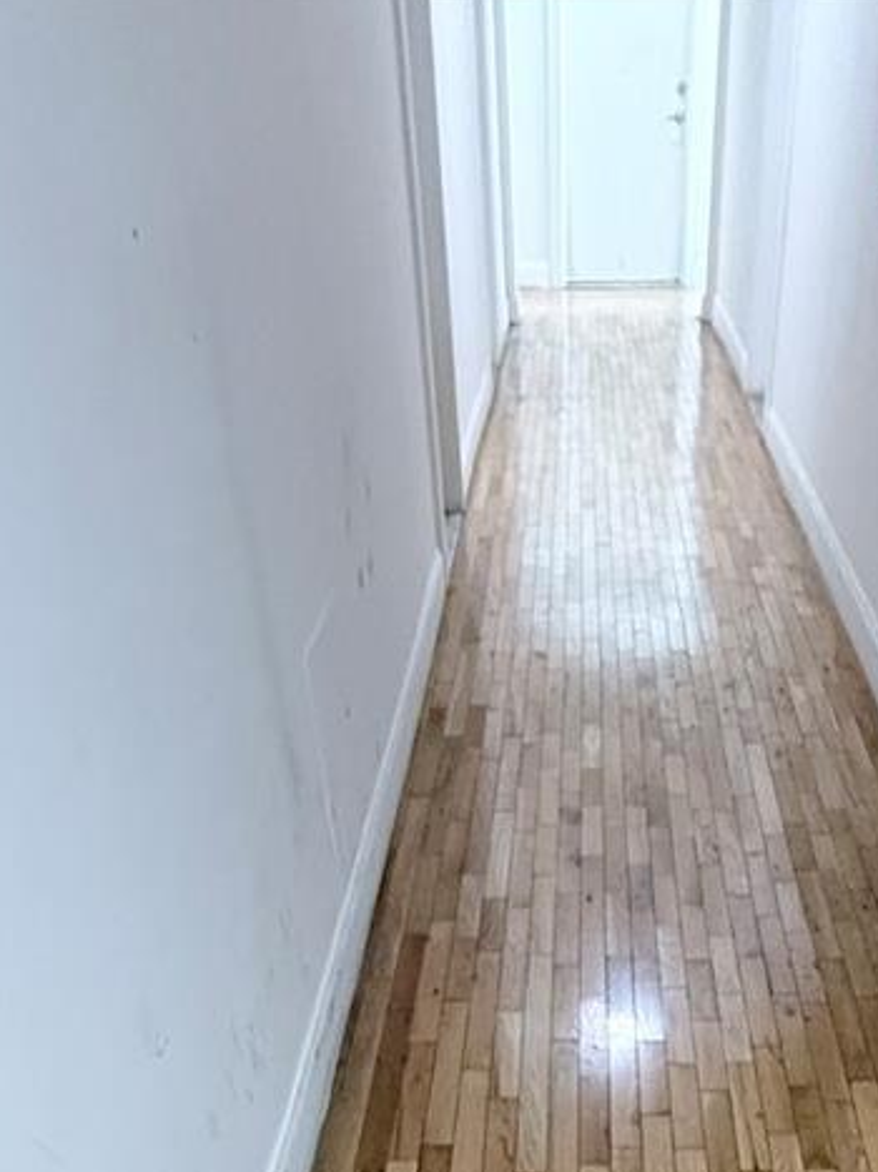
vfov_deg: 36.1
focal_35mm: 36
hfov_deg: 39.2
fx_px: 1218
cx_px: 579
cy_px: 1491
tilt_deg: -49.6
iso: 640
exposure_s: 1/60
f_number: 2.2
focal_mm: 2.22
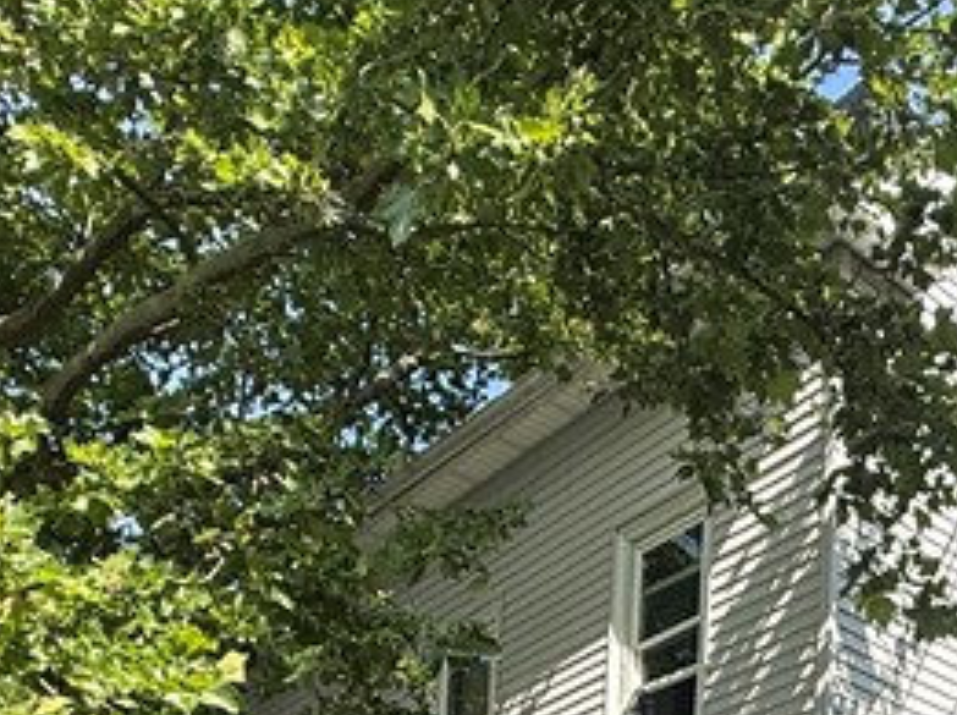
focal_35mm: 55
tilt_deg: +4.1
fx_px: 1518
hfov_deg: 34.2
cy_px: 1239
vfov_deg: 20.2
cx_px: 722
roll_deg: -2.3
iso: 64
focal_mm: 2.22
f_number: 2.2
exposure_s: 1/760
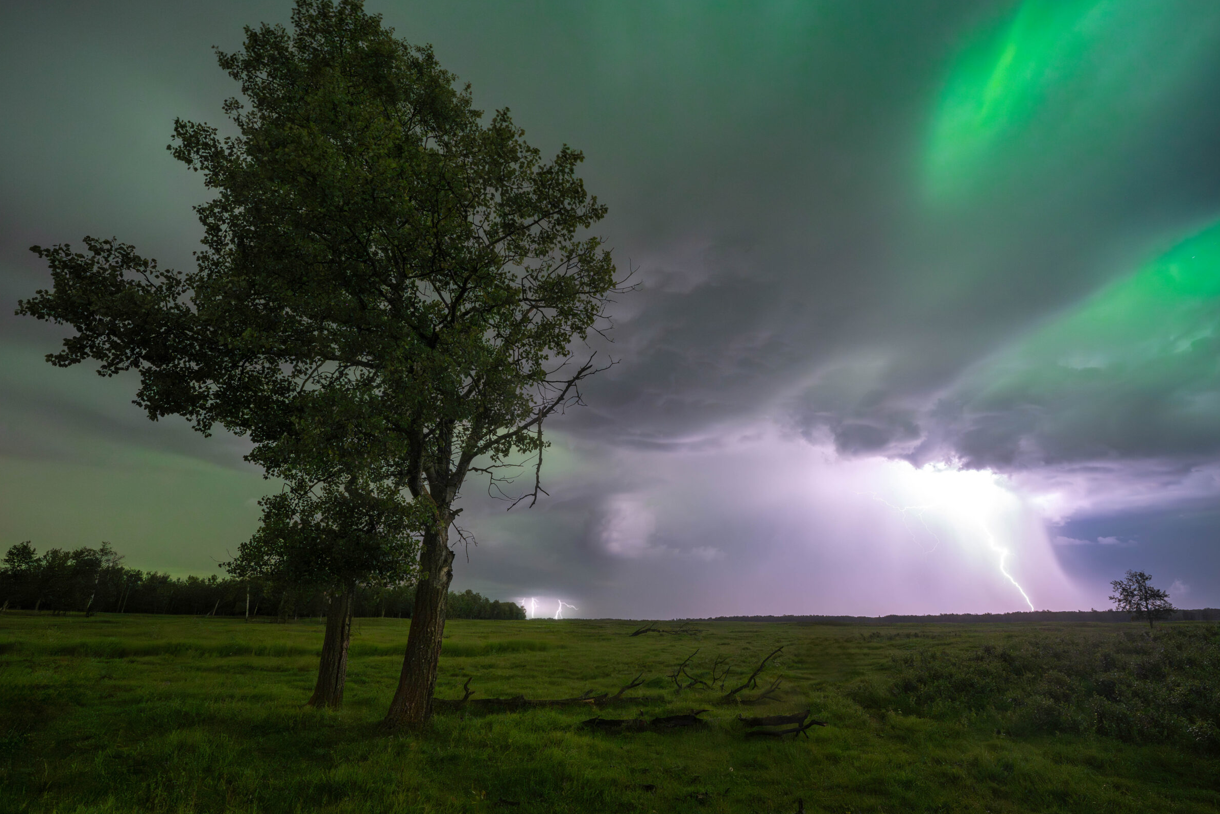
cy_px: 400
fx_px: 508
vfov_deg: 77.3
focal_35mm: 15
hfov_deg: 100.4
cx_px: 614
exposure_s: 30
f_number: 7.1
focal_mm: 14
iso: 2500
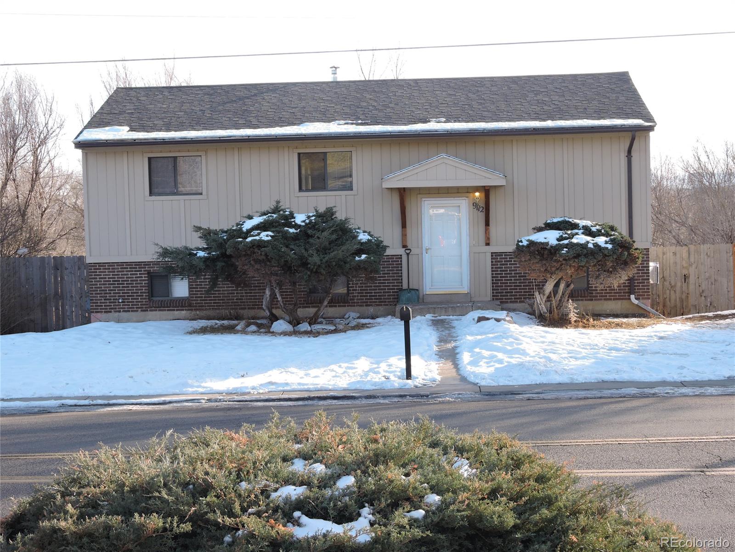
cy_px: 276
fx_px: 1486
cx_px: 368
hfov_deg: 27.8
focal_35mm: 70
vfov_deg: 21.0
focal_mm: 12.5
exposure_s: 1/125
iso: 100
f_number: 4.5
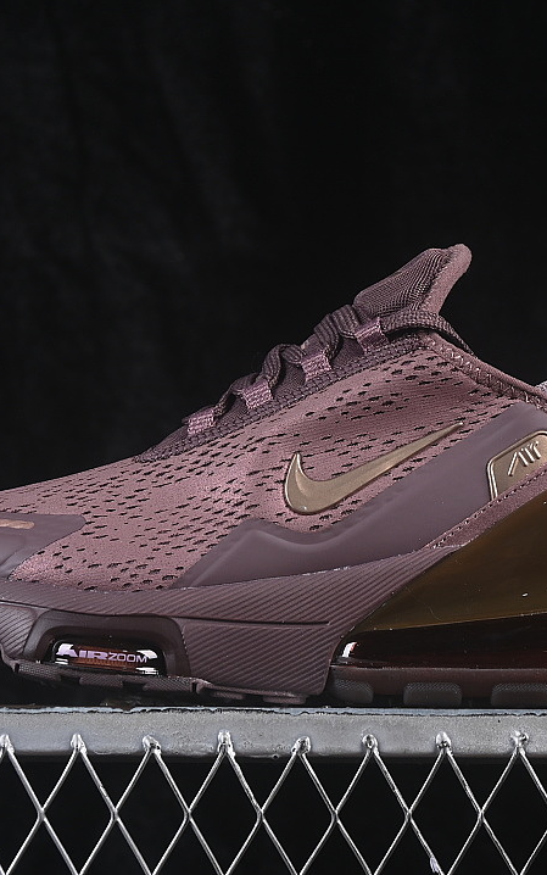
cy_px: 438
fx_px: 2742
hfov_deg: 11.4
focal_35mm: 115
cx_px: 331
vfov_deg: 18.1
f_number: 7.1
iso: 160
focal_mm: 50
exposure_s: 1/80
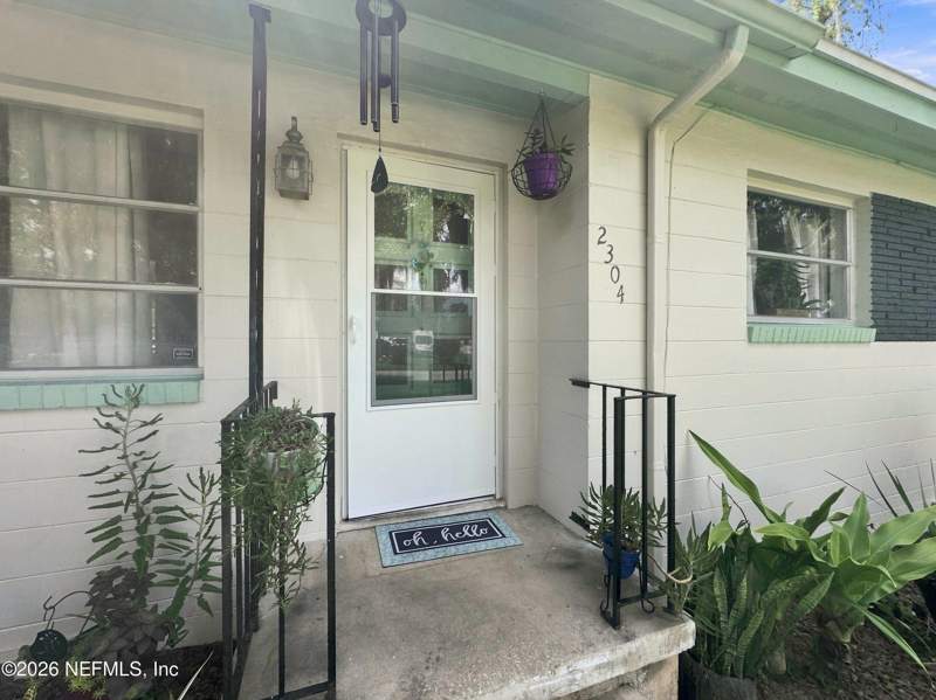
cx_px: 468
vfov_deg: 85.6
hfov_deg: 102.1
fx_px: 378
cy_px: 350
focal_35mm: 14
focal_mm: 2.2
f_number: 2.2
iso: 40
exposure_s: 1/451
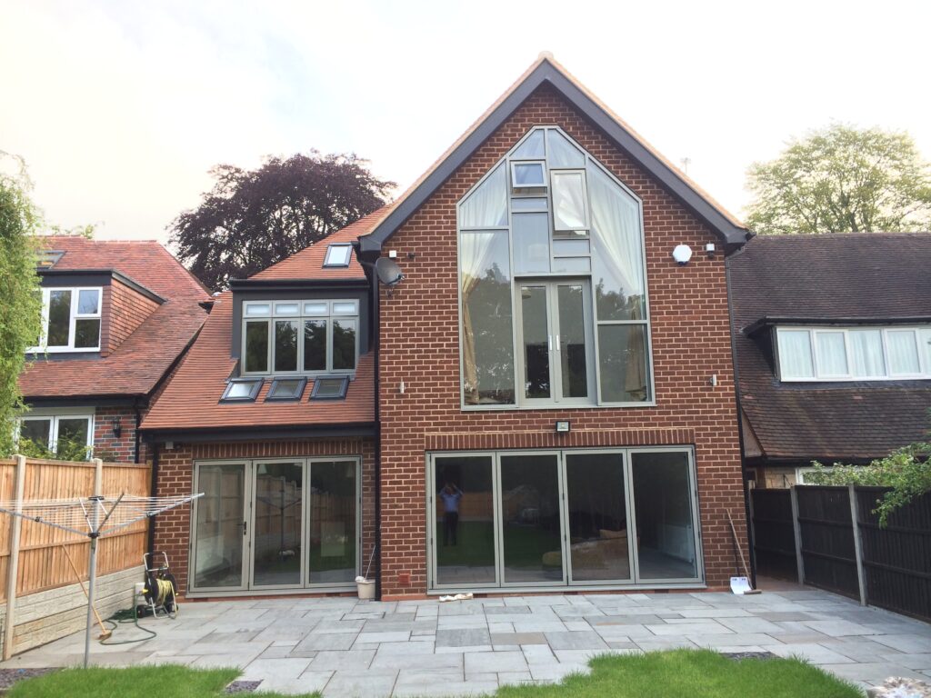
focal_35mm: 30
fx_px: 807
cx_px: 466
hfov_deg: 60.0
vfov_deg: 46.8
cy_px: 349
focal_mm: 4.12
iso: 32
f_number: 2.2
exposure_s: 1/145
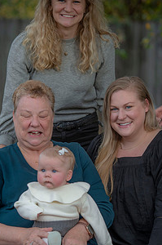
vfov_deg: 11.4
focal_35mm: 180
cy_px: 156
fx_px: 1219
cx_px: 77
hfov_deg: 7.6
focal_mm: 120
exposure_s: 1/200
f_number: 3.5
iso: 160
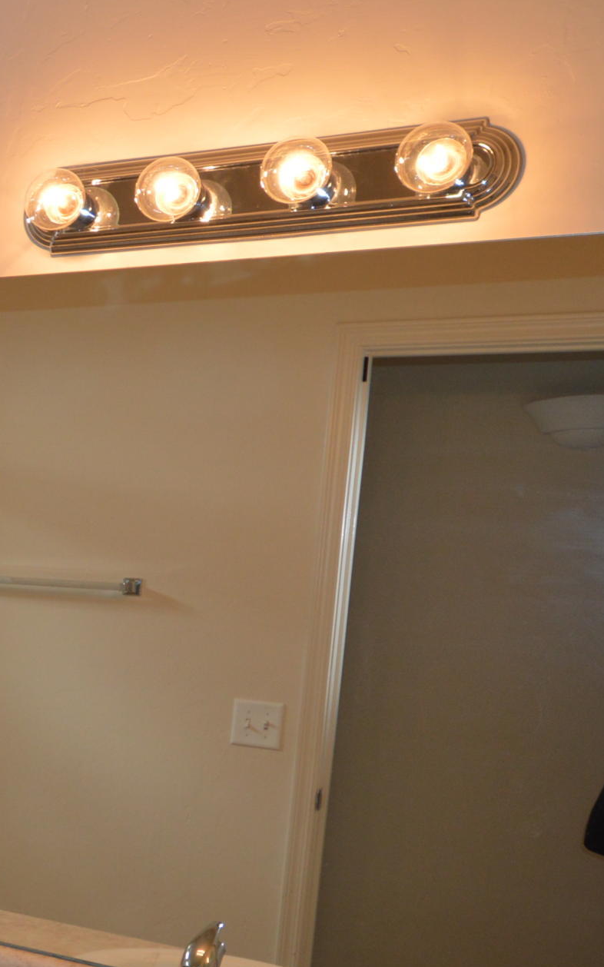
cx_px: -378
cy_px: 685
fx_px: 1344
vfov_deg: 38.9
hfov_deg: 20.4
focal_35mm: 51
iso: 400
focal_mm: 14
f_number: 4
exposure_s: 1/80
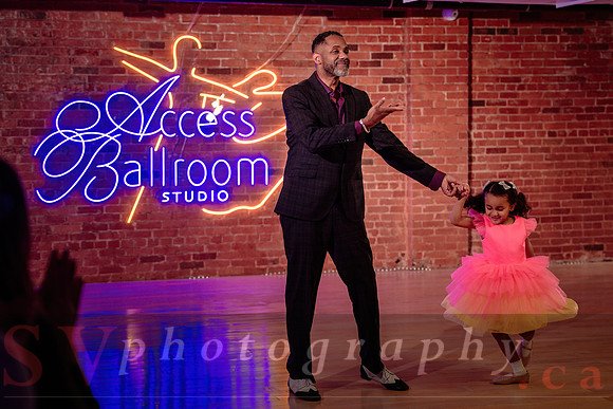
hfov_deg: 28.1
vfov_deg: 18.9
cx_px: 312
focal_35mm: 72
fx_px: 1226
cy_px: 167
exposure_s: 1/250
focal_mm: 52
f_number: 2
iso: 500
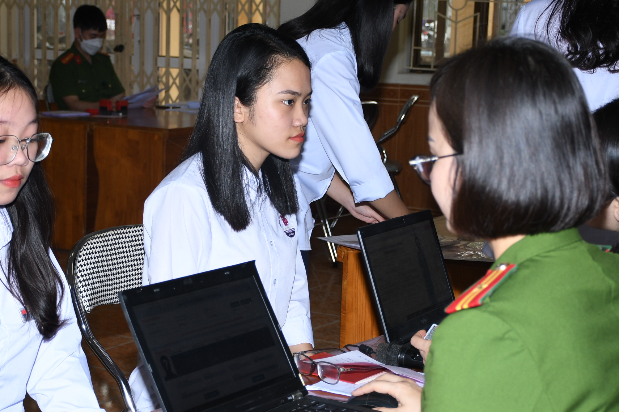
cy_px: 240
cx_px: 290
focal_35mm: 83
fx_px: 1427
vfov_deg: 16.4
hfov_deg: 24.5
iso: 250
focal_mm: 34
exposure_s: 1/200
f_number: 4.5
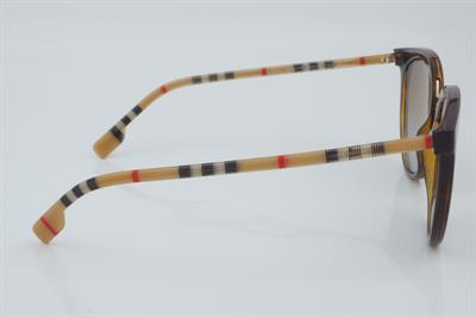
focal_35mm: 75
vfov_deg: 18.2
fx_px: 991
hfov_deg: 27.0
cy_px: 158
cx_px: 238
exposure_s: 1/4
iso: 100
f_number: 32
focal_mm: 50
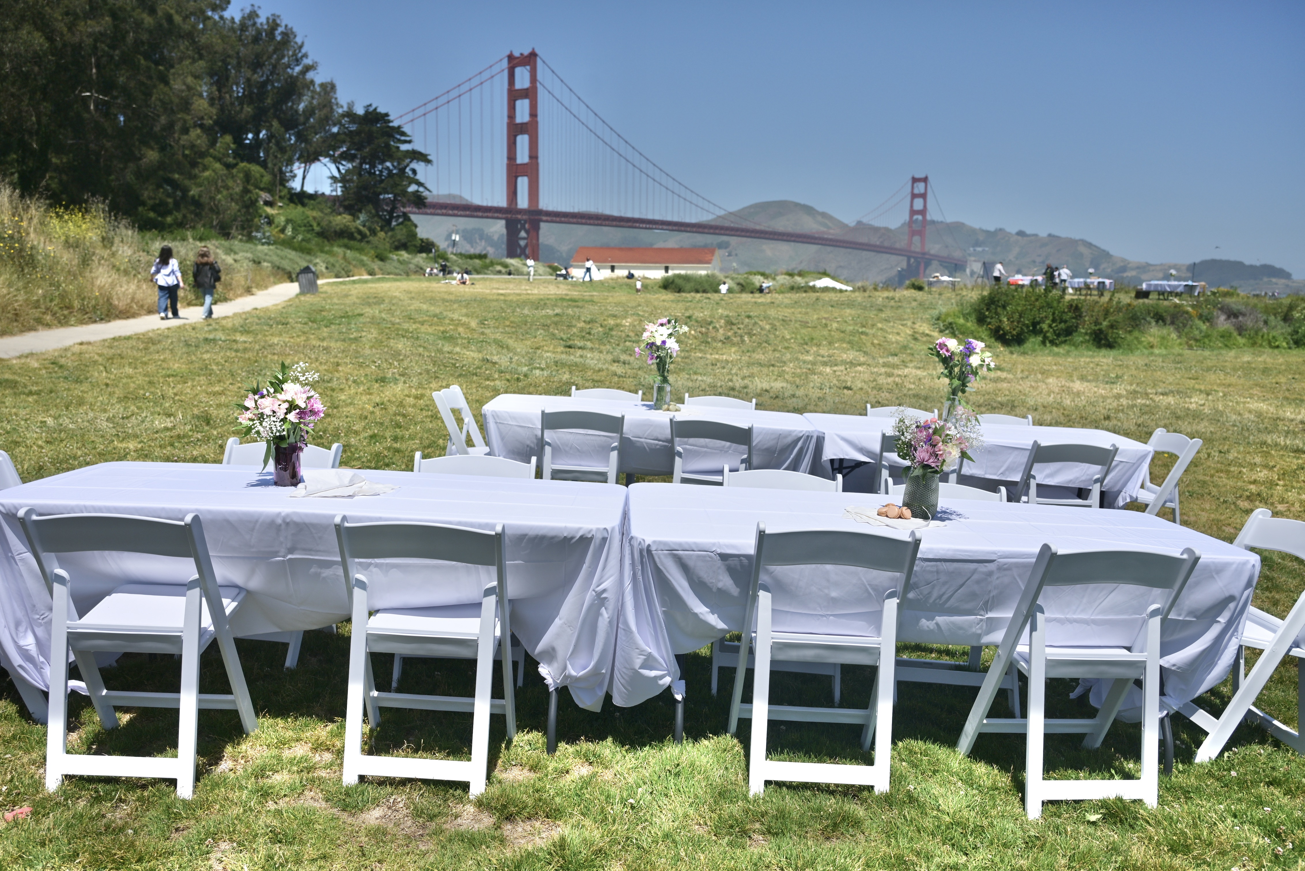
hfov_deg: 63.6
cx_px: 652
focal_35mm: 29
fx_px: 1052
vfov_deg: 45.0
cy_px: 436
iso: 125
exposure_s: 1/4000
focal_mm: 29
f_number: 4
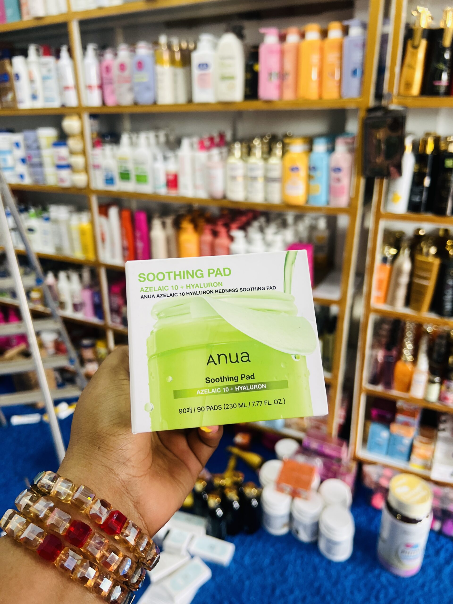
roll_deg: +1.7
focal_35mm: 26
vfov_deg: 67.3
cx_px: 226
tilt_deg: -22.9
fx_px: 454
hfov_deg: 53.1
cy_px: 302
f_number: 1.5
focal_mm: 5.7
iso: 125
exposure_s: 1/104
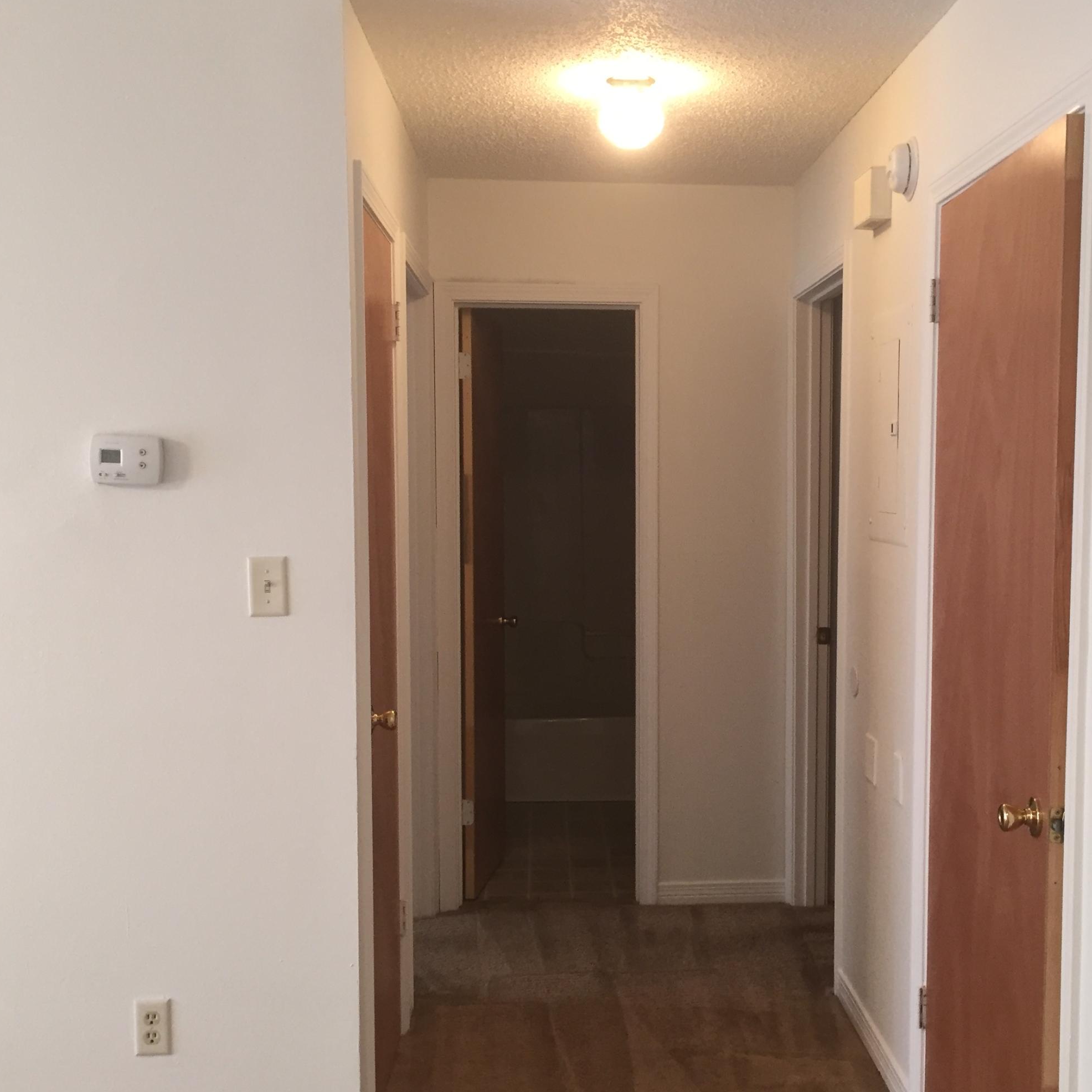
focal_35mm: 39
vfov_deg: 42.8
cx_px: 673
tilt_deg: -5.1
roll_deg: -0.8
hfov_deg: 42.6
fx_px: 1392
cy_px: 574
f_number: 2.2
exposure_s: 1/30
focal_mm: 4.15
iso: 125
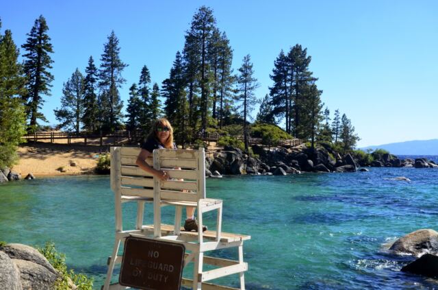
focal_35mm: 44
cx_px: 219
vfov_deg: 30.7
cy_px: 145
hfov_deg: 45.1
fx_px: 528
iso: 200
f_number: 16
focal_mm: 29
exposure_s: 1/100
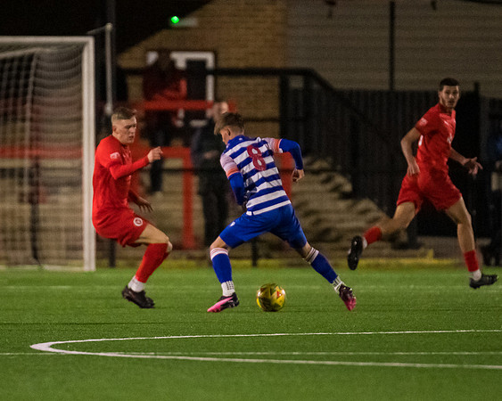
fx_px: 10056
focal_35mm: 677
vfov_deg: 2.3
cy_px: 224
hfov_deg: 2.9
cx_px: 167
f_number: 2.8
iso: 8000
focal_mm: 300
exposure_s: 1/1000
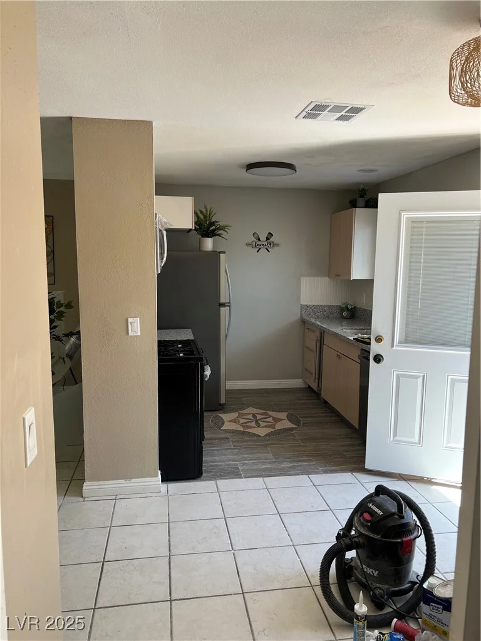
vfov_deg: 67.3
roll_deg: -0.3
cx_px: 240
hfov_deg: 53.1
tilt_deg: -6.8
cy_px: 320
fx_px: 482
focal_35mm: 26
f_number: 1.5
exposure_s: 1/238
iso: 40
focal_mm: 5.7
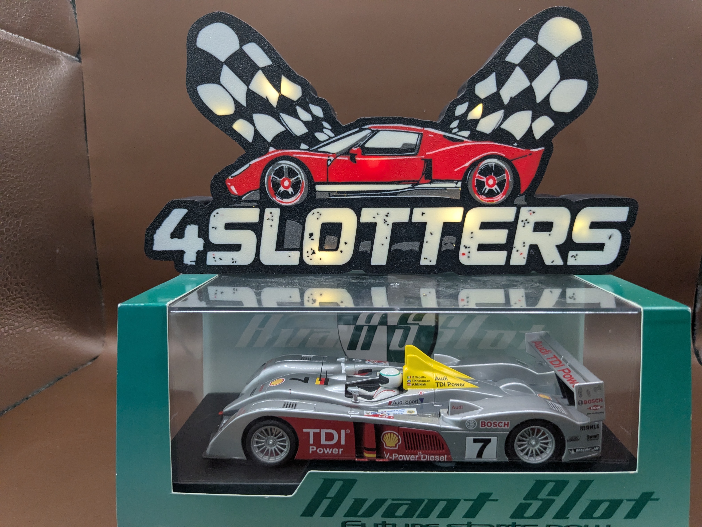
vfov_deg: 51.4
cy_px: 264
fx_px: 548
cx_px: 351
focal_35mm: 27
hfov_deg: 65.3
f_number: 1.73
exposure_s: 1/99.9
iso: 425
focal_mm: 4.38
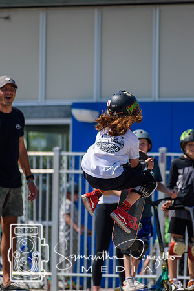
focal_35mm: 375
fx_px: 3031
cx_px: 97
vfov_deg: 5.5
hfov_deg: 3.7
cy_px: 146
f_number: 6
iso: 280
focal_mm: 250
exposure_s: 1/2000
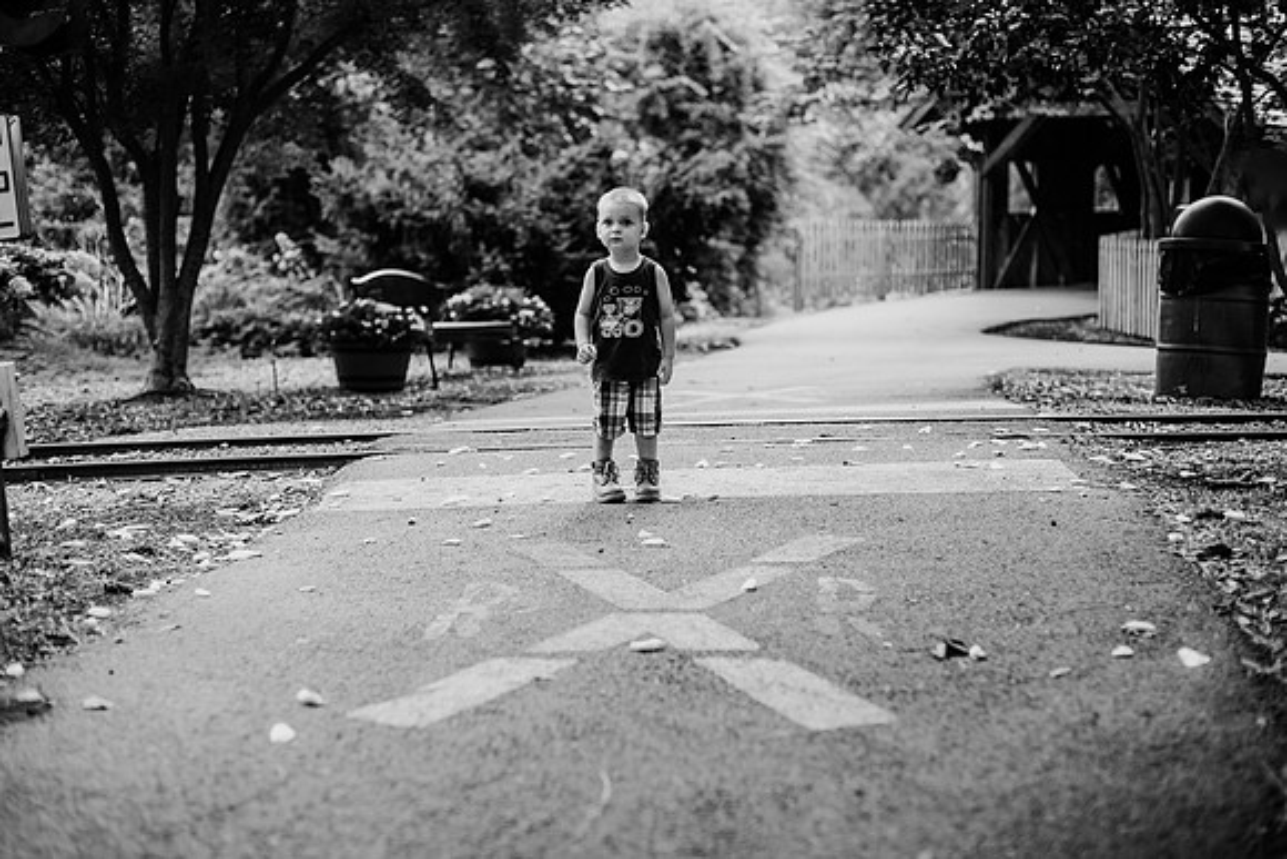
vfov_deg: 27.0
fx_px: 1788
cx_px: 644
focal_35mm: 50
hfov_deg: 39.6
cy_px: 430
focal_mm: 50
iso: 200
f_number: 2.2
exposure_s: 1/500
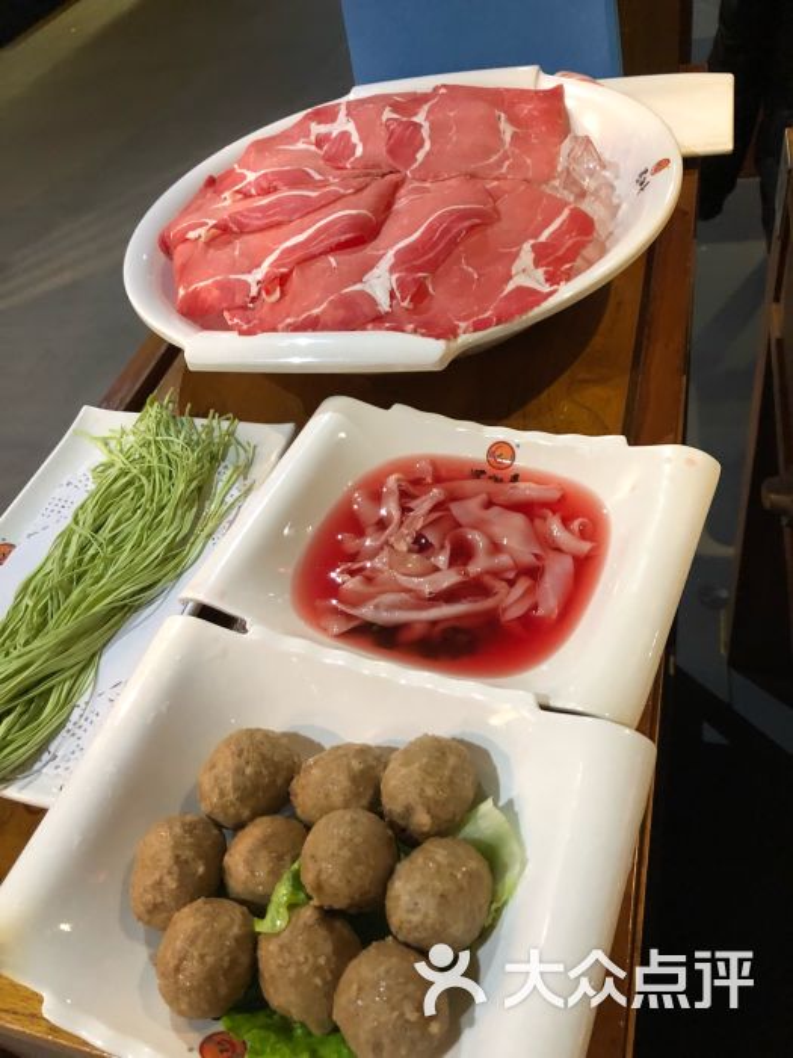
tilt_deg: -45.3
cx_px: 396
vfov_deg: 63.4
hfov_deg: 49.7
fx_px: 855
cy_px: 529
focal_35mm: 28
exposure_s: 1/14
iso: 100
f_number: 1.8
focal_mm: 4
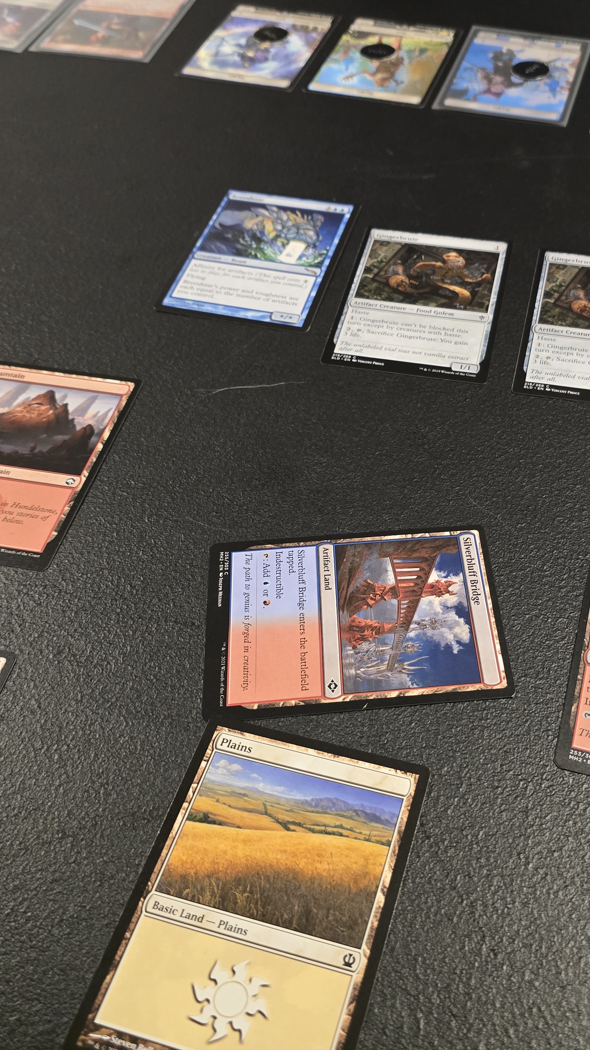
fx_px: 946
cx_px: 416
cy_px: 518
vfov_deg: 58.0
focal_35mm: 34
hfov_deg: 34.2
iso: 1000
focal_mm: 6.3
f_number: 1.7
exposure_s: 1/120
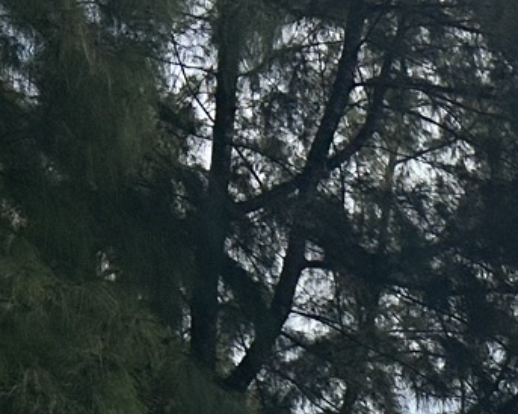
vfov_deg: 9.4
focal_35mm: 148
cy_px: 979
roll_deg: -0.5
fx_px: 2268
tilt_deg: +6.2
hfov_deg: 10.7
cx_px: 1315
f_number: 1.5
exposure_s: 1/12658
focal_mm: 5.7
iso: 50
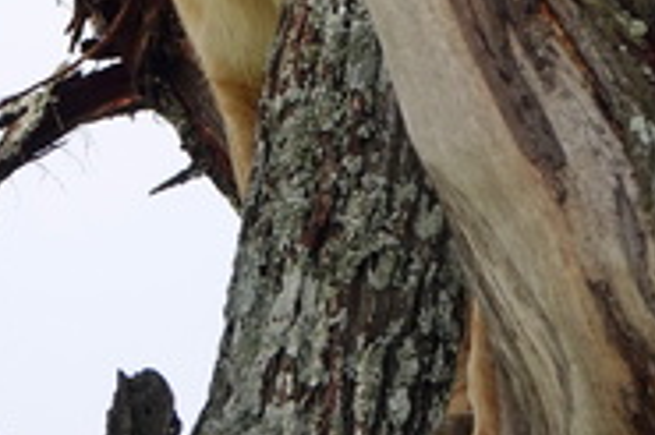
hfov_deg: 1.0
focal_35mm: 2080
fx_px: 37810
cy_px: -278
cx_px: 216
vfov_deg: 0.7
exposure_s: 1/320
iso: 100
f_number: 4
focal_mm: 220
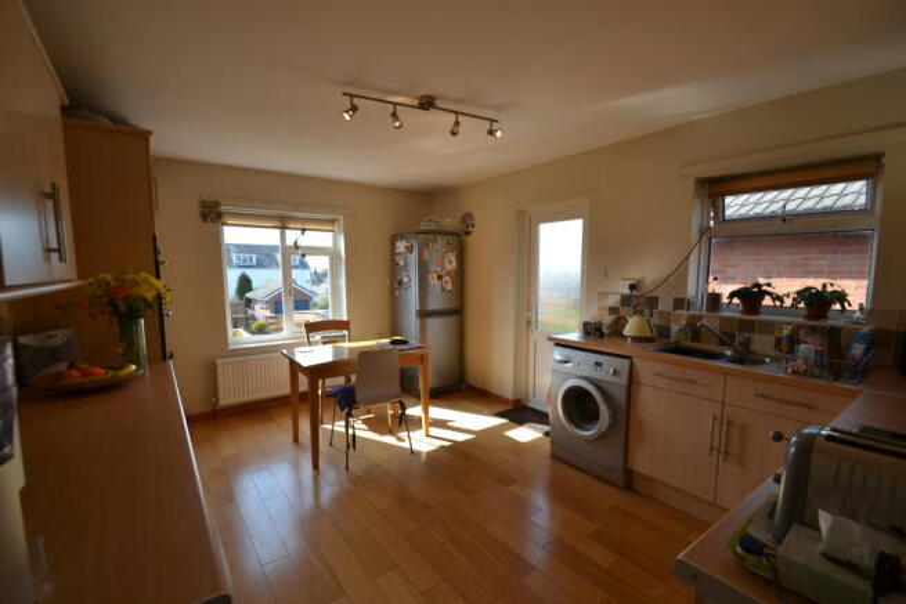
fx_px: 378
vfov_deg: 77.4
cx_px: 453
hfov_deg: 100.4
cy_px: 302
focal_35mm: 15
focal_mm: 10
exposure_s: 1/125
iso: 160
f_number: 5.6
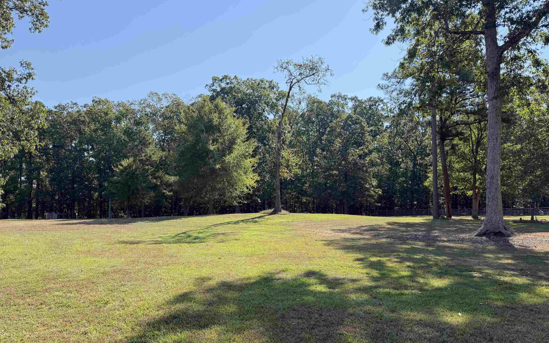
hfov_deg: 70.4
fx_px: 389
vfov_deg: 47.3
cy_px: 205
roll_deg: +0.3
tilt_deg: +0.8
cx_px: 272
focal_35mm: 26
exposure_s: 1/2232
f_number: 1.78
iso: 100
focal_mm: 6.76
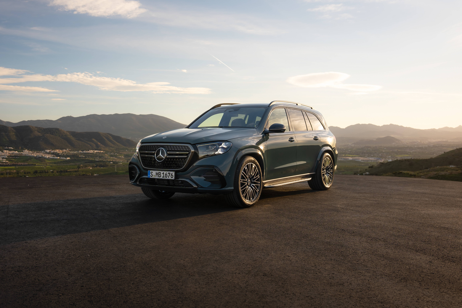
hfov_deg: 54.4
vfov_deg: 37.9
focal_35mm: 35
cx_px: 231
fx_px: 449
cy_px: 154
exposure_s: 1/250
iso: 100
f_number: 5
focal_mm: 35
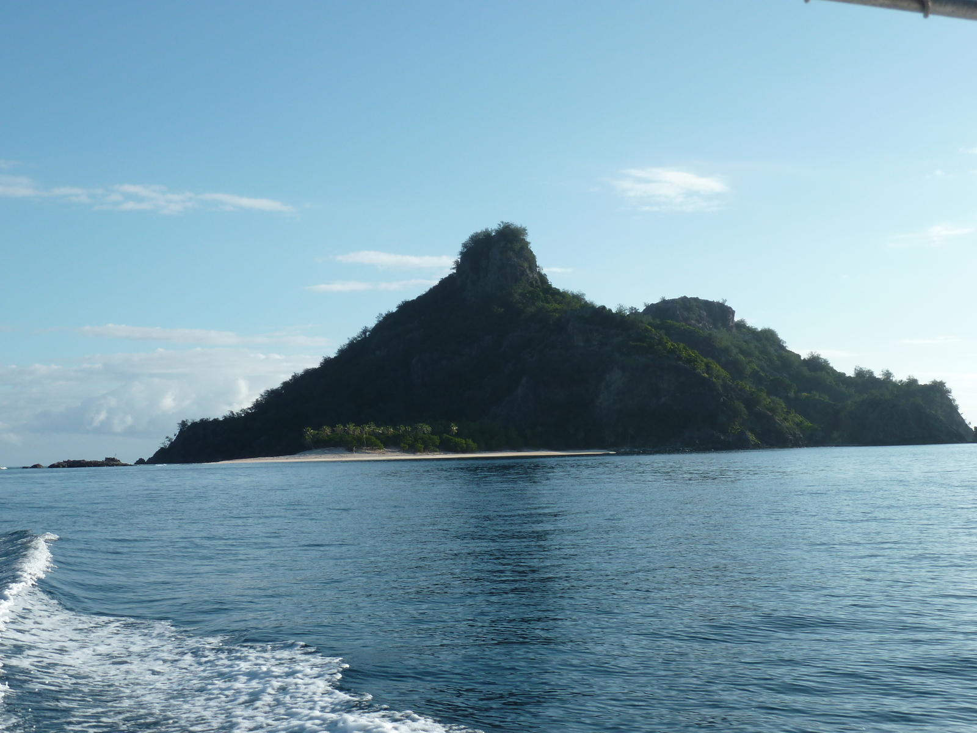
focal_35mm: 48
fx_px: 1355
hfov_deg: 39.7
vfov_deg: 30.3
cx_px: 488
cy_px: 366
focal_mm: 7.9
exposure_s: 1/400
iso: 80
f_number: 5
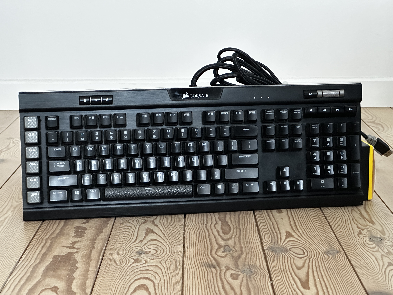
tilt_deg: -11.8
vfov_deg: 19.1
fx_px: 874
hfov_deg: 25.3
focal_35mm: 77
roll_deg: +0.2
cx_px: 196
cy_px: 148
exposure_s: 1/35
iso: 1250
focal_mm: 9
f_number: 2.8
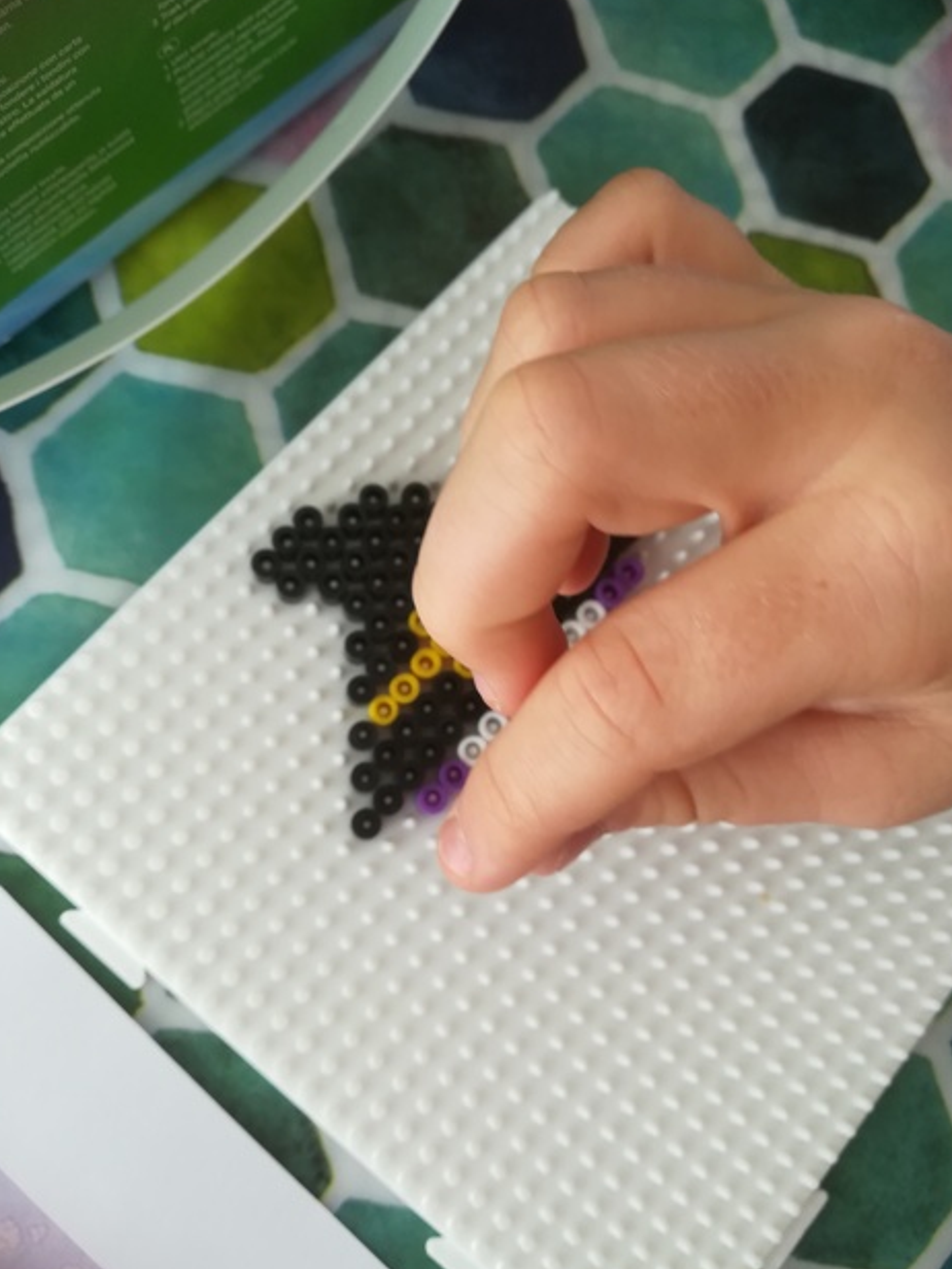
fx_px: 990
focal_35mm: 27
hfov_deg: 51.3
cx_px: 488
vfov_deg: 65.3
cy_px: 628
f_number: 2.2
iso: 100
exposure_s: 1/50
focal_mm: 3.83
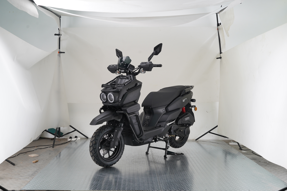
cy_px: 96
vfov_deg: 31.2
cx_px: 144
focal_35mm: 43
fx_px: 343
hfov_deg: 45.4
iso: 640
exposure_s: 1/80
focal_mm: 43
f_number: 8
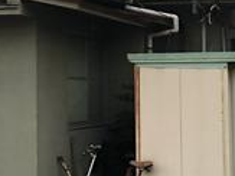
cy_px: 4
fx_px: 746
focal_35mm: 110
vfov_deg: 13.3
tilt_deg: +4.5
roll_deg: -1.1
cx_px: -76
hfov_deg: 16.8
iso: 25
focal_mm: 3.99
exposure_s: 1/120
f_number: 1.8
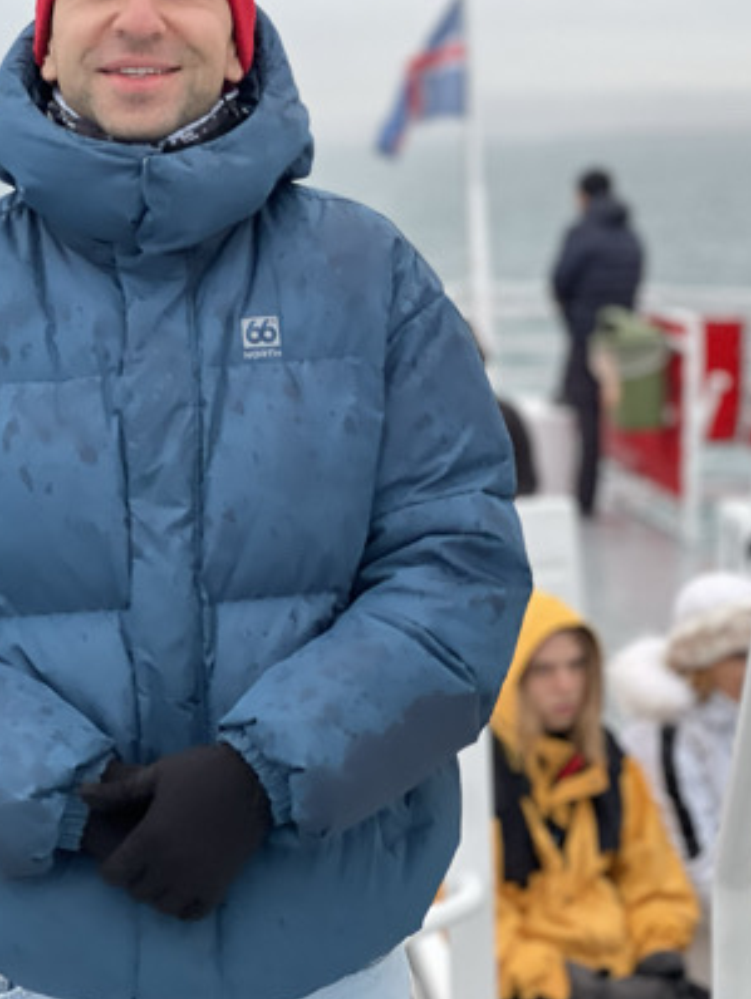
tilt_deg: -1.8
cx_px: 344
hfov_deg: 15.0
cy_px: 382
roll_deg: +2.1
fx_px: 2861
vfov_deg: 19.8
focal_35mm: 99
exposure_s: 1/77
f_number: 2.8
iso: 250
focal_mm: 9
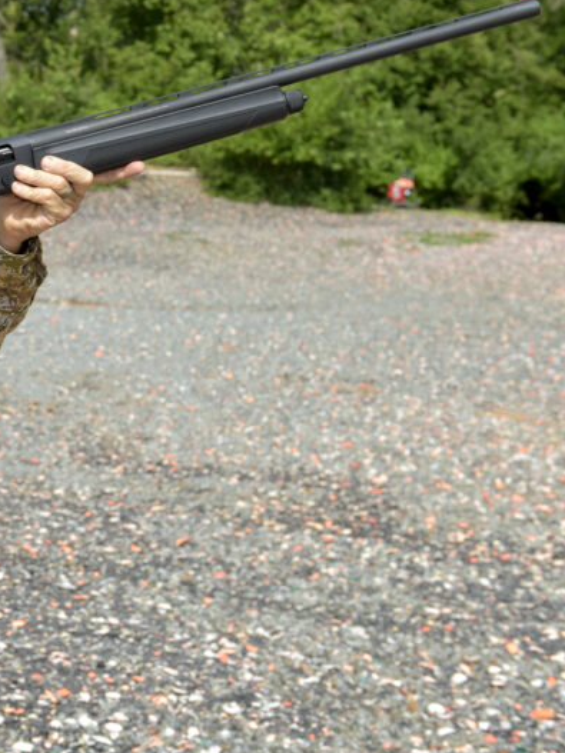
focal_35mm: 71
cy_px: 274
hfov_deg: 20.1
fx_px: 1546
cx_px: -6
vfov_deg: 27.3
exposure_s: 1/500
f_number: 5.6
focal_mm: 38
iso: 100
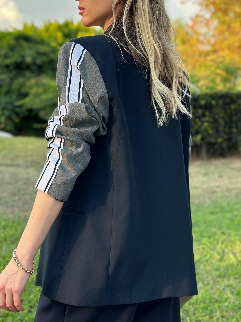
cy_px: 129
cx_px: 119
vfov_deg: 29.7
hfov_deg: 22.6
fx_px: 603
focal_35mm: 65
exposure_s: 1/601
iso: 80
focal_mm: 6.86
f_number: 1.78
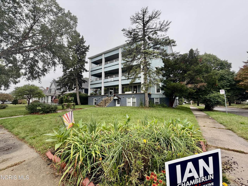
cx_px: 124
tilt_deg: +5.1
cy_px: 93
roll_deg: +0.4
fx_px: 100
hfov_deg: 102.1
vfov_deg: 85.7
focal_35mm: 14
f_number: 2.2
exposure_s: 1/121
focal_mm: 2.22
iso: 50
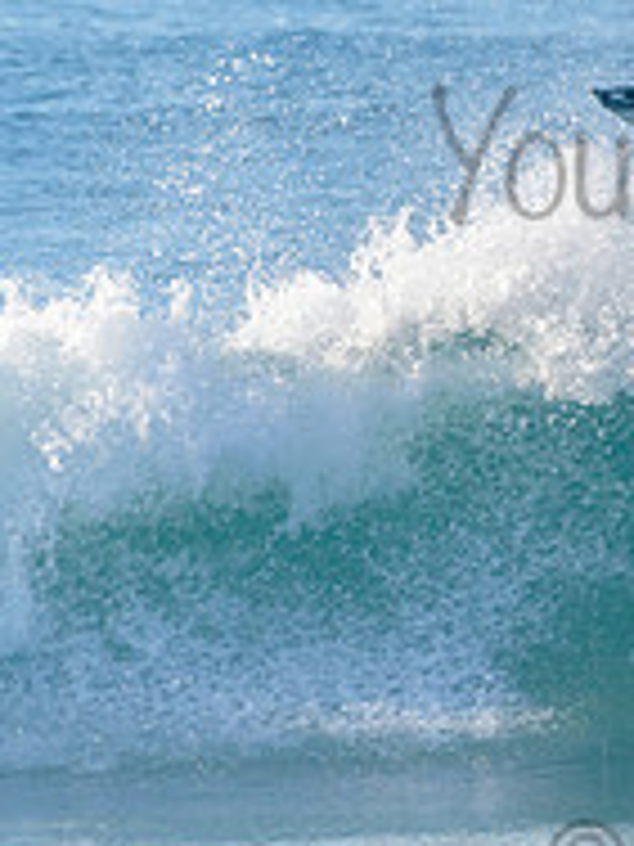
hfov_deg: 1.0
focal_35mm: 1486
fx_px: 36289
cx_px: 895
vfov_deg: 1.3
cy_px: 115
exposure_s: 1/2000
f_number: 5.6
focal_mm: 500
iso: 400
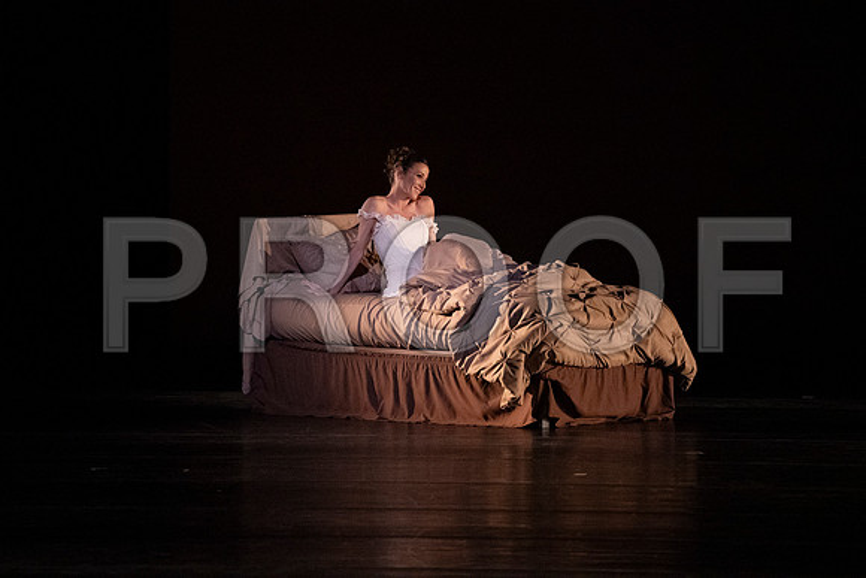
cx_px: 433
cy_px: 289
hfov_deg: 5.5
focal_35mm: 373
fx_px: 8974
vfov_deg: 3.7
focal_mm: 373
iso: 20000
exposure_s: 1/400
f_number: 5.6
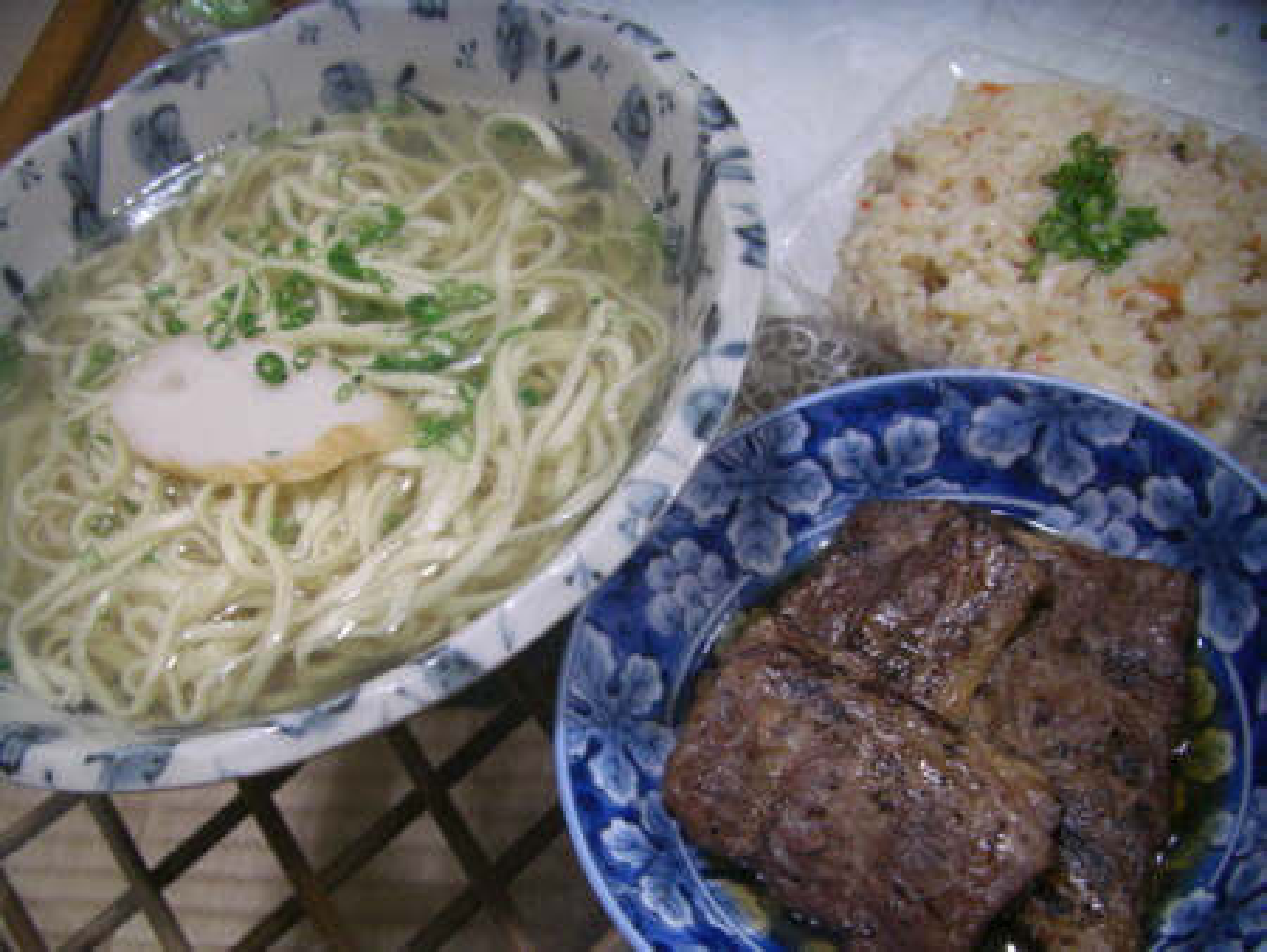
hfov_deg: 49.0
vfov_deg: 37.8
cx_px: 634
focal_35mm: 38
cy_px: 476
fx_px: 1392
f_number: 3.4
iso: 400
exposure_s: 1/10
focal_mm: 6.3
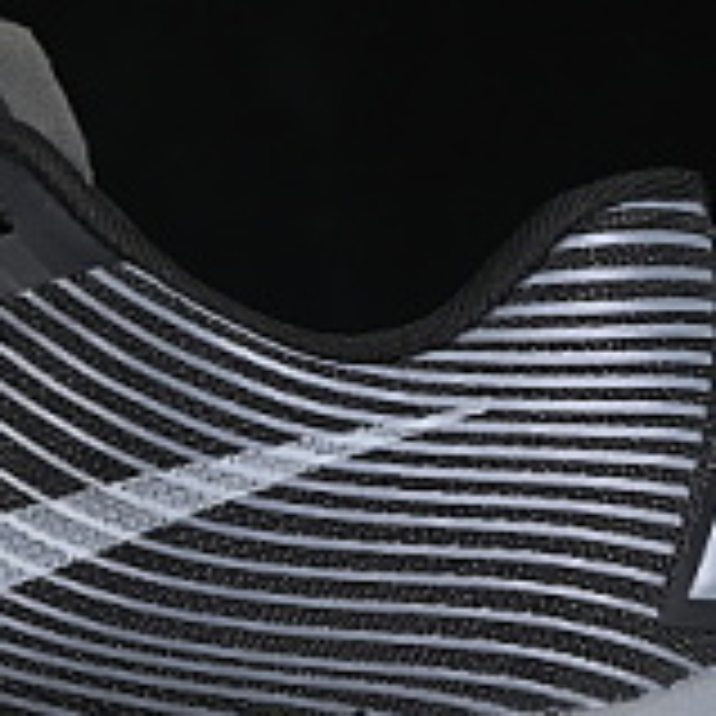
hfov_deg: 5.4
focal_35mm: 321
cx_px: -293
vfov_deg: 5.5
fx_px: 7512
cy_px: 408
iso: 160
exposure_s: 1/60
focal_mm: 50
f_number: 6.3
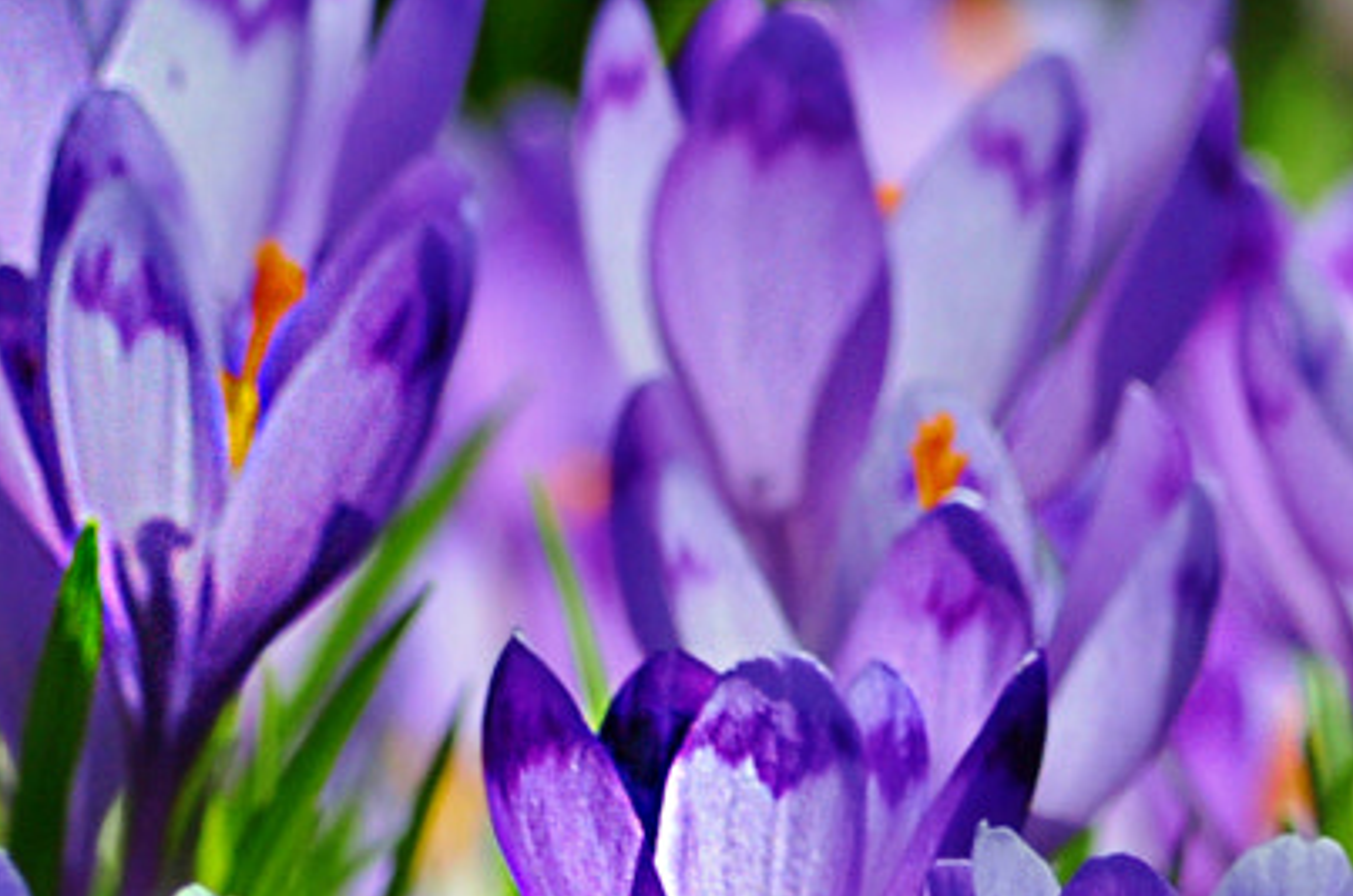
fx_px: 57238
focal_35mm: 1526
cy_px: 1359
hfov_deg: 1.4
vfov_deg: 0.9
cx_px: 1071
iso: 280
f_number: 10
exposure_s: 1/250
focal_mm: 200
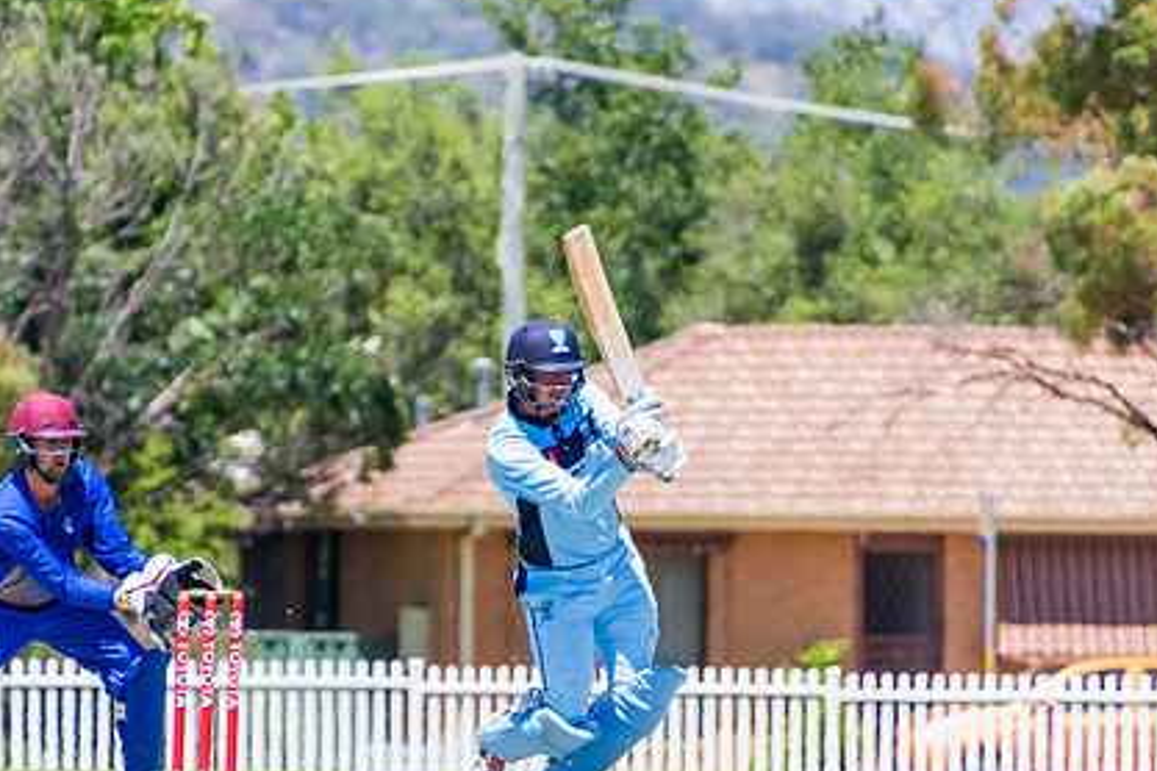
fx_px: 29051
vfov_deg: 1.5
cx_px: 510
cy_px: 533
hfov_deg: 2.3
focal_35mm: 904
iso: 400
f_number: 6.3
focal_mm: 400
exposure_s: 1/2000
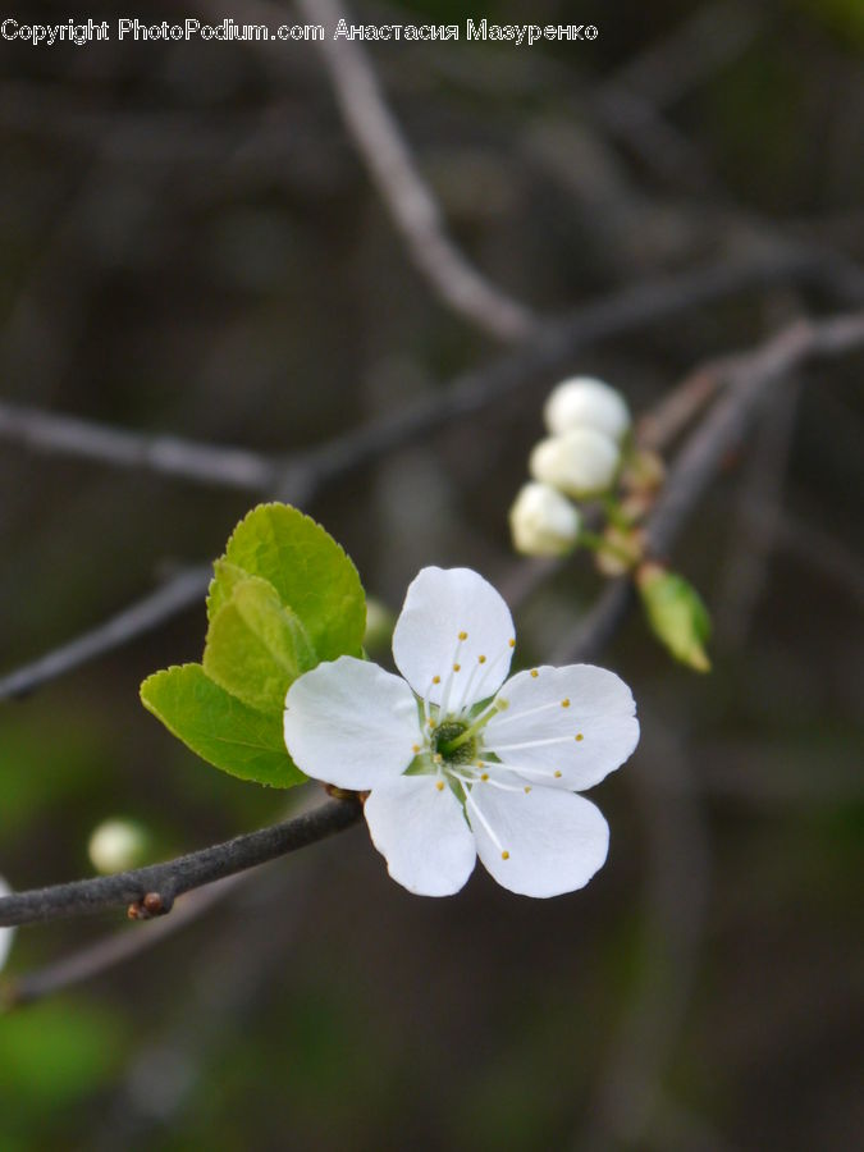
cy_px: 576
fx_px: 3927
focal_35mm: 118
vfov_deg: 16.7
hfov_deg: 12.6
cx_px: 432
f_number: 5.6
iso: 800
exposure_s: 1/80
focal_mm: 42
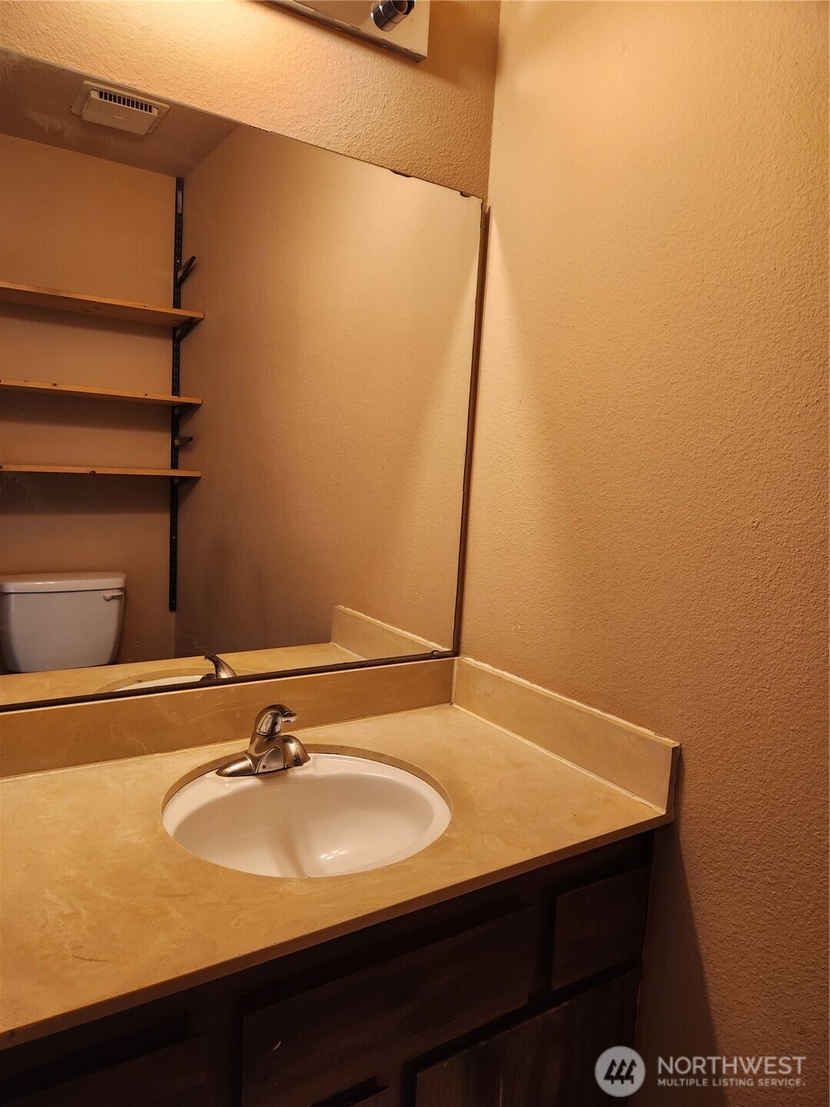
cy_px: 554
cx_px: 415
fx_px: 735
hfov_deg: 58.9
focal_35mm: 23
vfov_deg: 73.9
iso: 100
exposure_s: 1/120
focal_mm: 5.4
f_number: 1.8
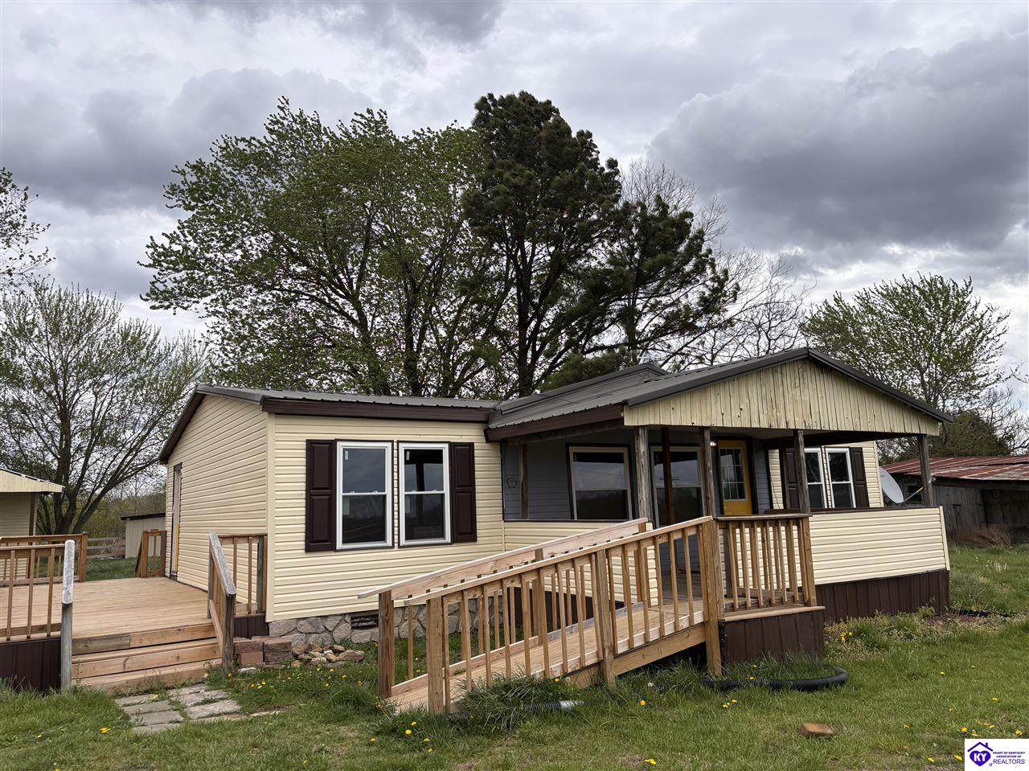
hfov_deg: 67.3
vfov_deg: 53.0
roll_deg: +1.5
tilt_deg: +6.4
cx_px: 514
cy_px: 386
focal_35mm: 26
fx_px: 773
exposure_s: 1/2778
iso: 50
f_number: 1.6
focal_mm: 5.96
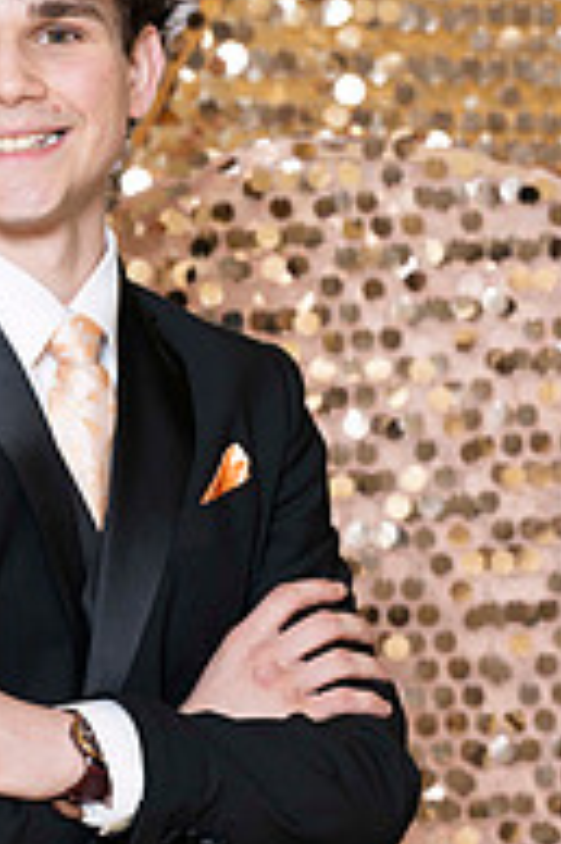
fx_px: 8148
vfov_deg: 5.9
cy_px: 535
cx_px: 17
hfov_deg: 3.9
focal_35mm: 348
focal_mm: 150
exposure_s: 1/200
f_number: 5.6
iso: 250
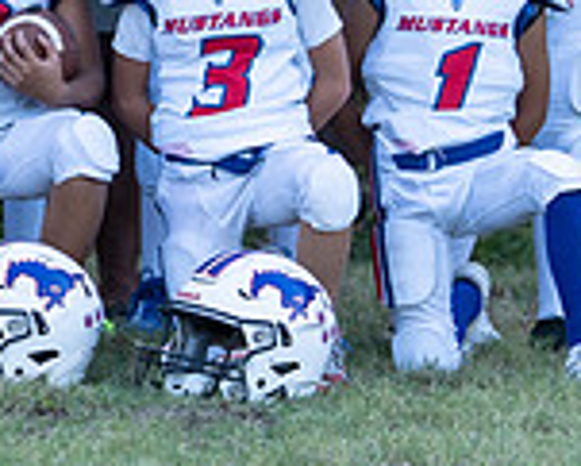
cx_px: -323
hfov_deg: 4.9
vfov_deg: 3.9
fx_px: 6797
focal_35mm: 395
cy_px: 6
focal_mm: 86
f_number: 3.5
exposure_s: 1/320
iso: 250
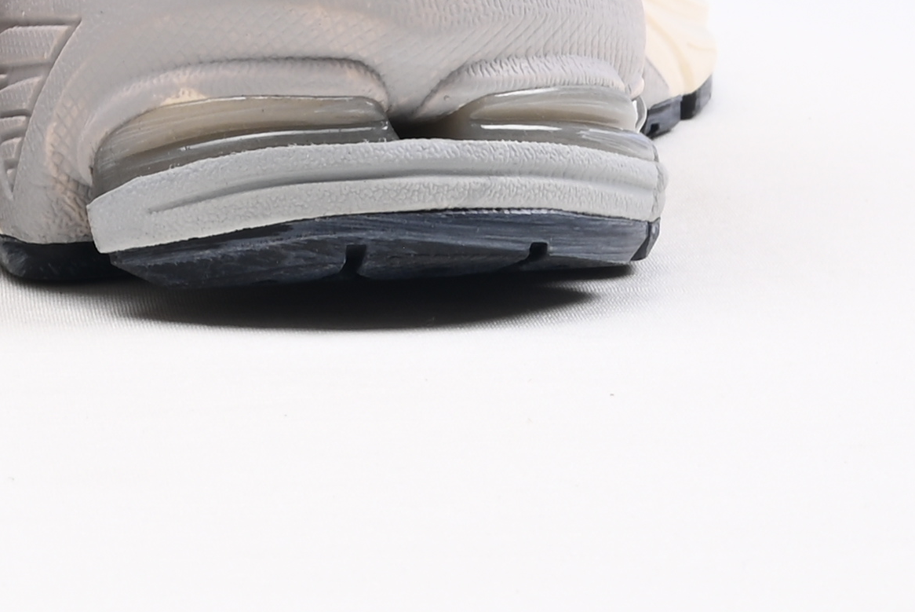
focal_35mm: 196
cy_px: -707
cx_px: -227
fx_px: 4985
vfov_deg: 6.7
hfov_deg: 10.3
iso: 100
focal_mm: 38
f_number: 16
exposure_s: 1/2
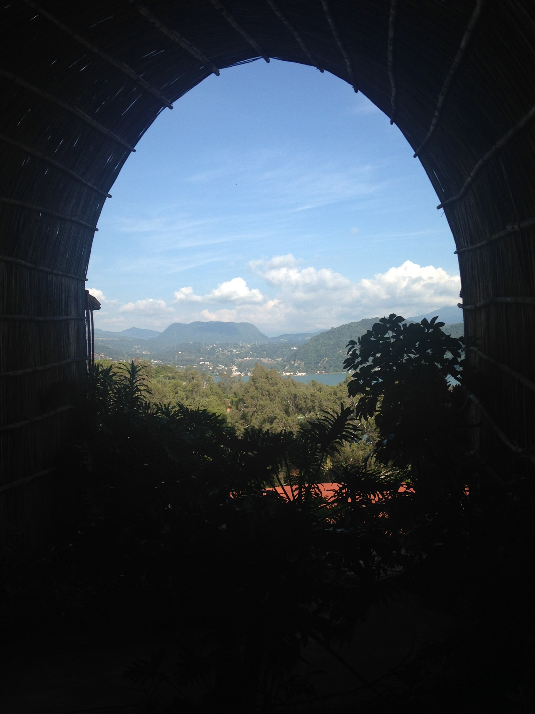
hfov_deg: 42.9
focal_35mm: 33
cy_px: 357
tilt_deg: +0.9
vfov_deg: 55.4
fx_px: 680
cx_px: 268
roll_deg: +1.0
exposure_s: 1/1261
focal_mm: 4.12
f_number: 2.4
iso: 50
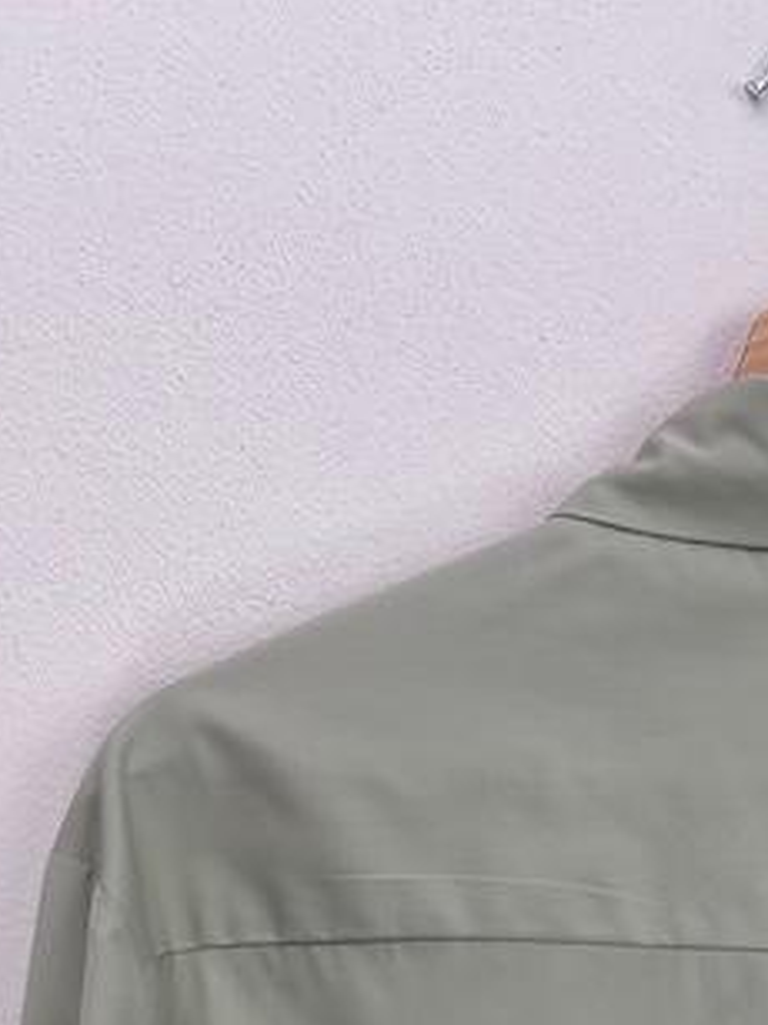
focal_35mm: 83
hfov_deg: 17.2
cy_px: 1521
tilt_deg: -5.6
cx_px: 851
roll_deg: +0.6
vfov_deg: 20.3
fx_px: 2457
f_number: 1.6
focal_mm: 5.96
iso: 32
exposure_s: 1/122
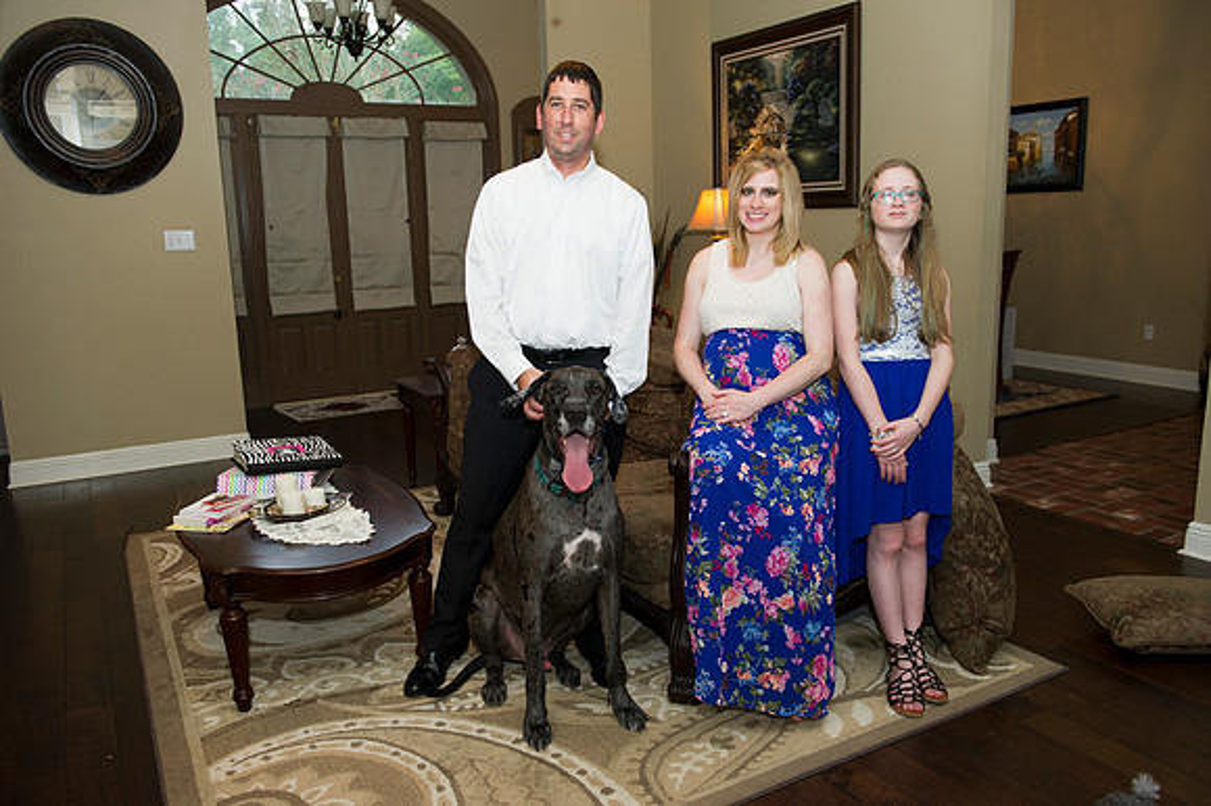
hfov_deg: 65.5
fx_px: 941
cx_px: 606
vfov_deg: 46.4
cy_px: 403
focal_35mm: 28
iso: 1600
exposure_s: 1/160
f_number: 4
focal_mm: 28
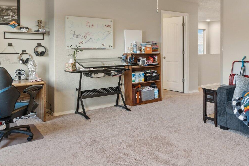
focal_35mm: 35
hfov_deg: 51.2
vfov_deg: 37.2
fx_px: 242
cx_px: 198
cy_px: 49
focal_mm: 17
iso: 200
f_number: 9
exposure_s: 2
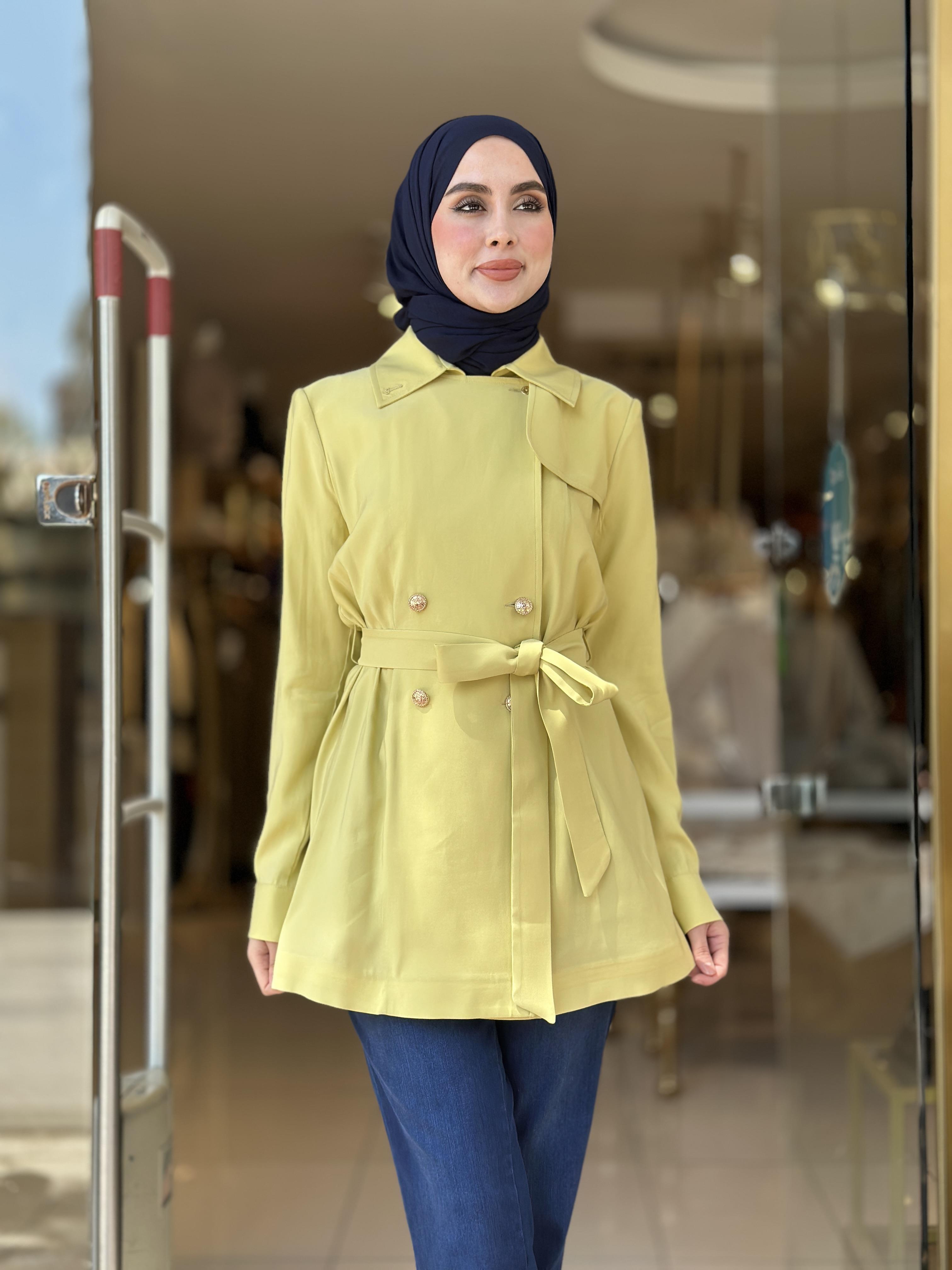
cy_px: 635
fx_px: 1760
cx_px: 476
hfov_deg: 30.3
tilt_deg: +1.4
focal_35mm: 48
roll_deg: -0.8
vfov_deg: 39.7
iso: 80
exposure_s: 1/1019
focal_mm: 6.86
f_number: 1.78
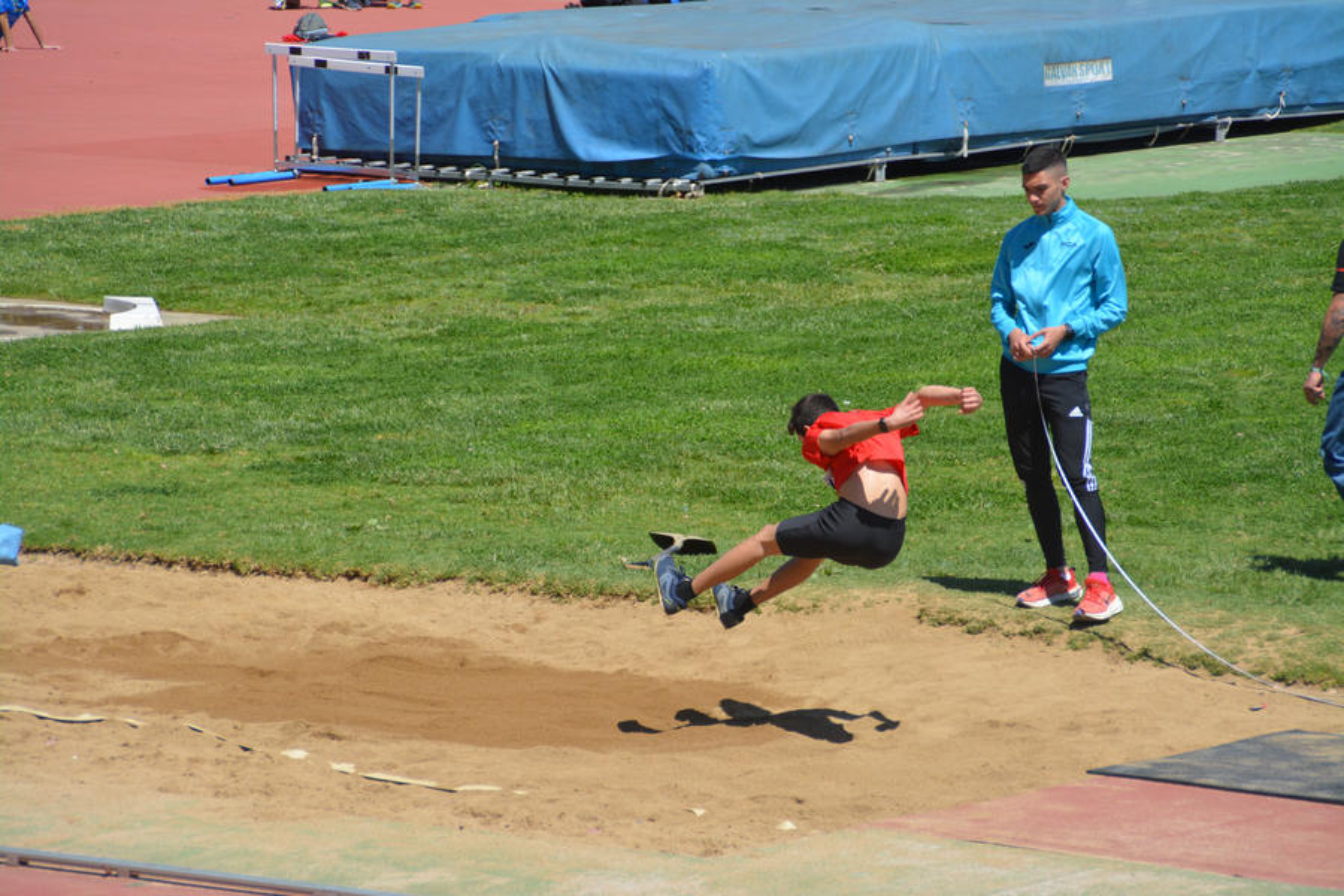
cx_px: 672
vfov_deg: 4.6
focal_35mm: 300
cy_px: 448
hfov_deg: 6.9
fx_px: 11199
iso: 400
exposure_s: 1/2000
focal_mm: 200
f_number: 7.1
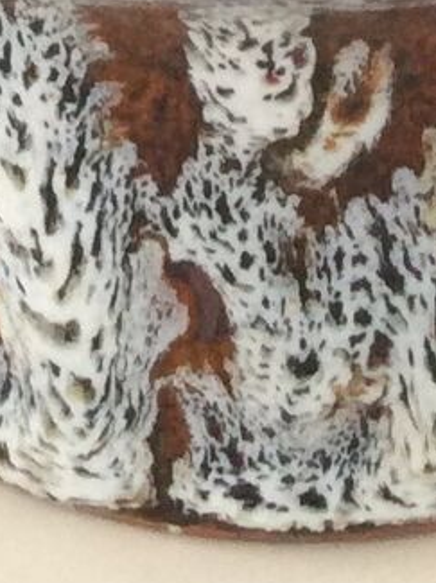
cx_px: 239
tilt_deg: -23.1
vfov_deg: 8.6
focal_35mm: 197
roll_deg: +1.7
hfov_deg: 7.5
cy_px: -1069
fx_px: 3315
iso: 100
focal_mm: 3.3
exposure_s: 1/25
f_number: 2.4
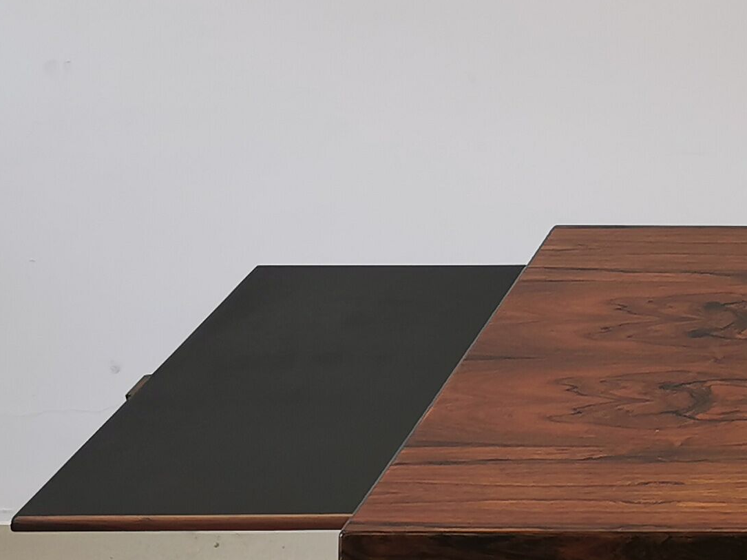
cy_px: 483
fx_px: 2395
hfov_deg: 16.0
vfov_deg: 13.2
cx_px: 1172
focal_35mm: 111
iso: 100
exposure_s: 1/100
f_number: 1.8
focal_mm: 5.58
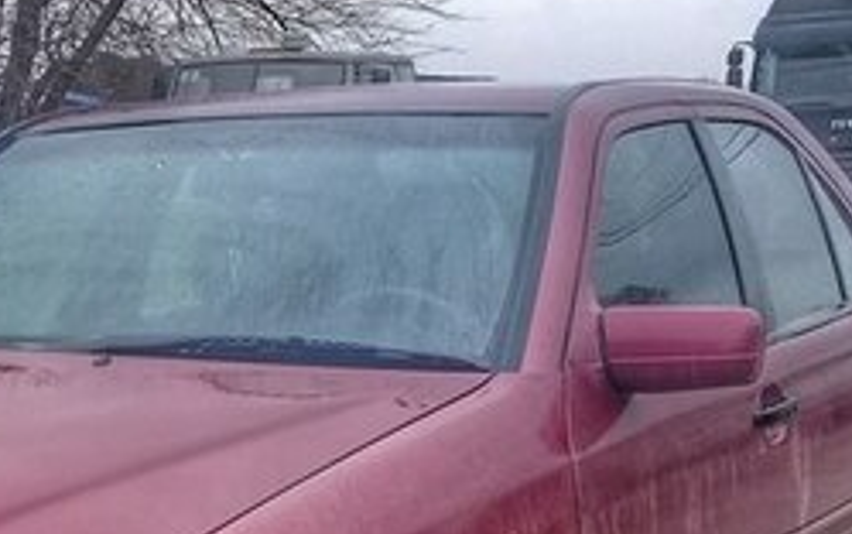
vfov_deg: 14.6
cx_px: 41
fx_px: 2021
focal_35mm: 87
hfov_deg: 23.0
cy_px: 632
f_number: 2.2
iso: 50
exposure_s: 1/185
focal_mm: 3.3
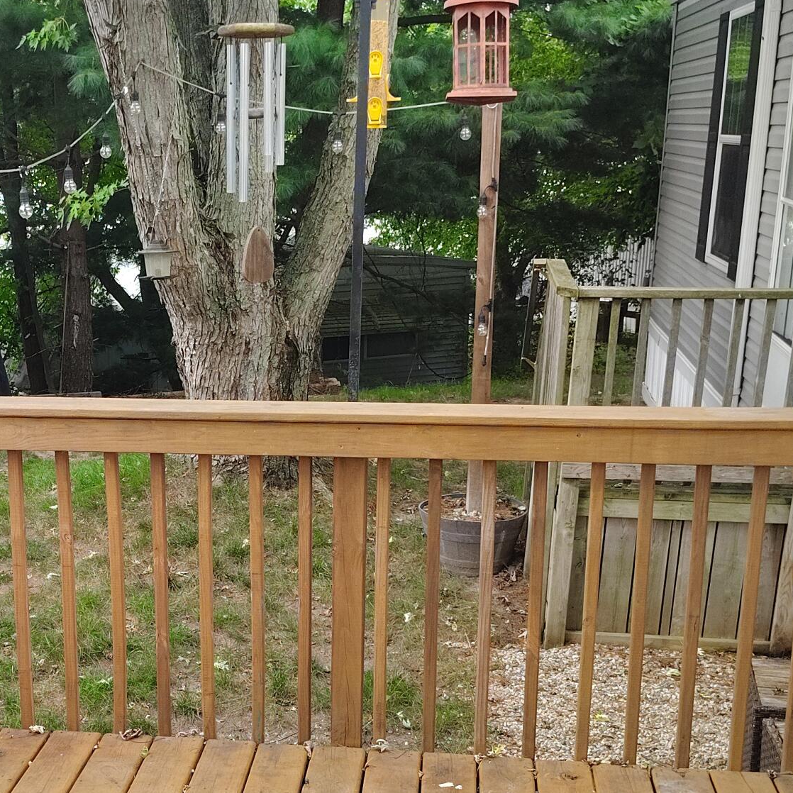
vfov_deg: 29.7
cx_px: 176
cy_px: 558
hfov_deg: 29.5
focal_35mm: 57
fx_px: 1477
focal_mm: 5.56
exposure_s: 1/120
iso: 141
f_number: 1.8
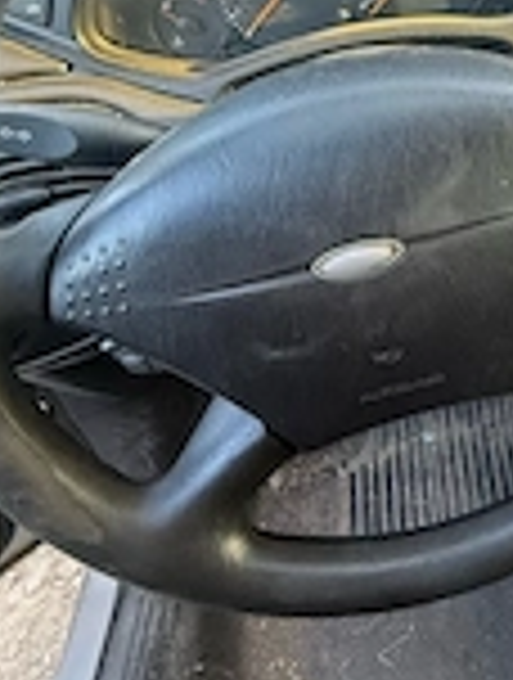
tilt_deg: -32.4
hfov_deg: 33.7
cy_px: 149
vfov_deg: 47.6
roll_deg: +7.4
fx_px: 728
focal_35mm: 37
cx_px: 567
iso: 640
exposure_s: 1/60
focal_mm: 2.22
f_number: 2.2
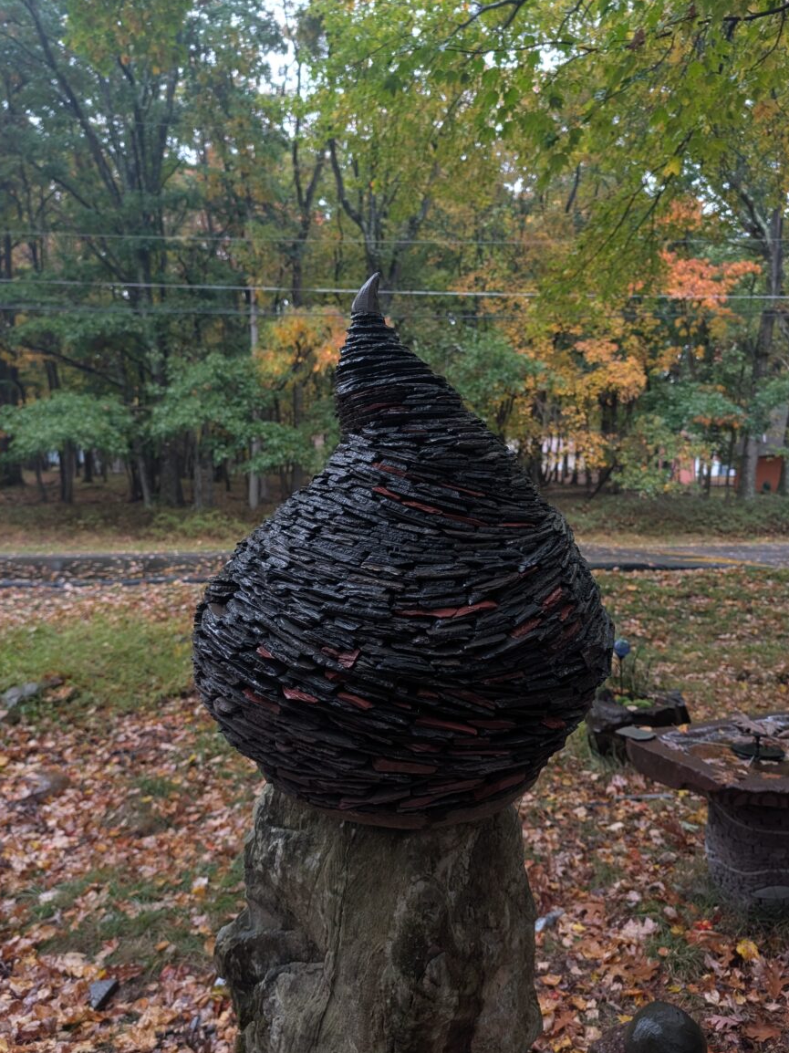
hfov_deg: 54.9
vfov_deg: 69.4
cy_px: 510
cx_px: 405
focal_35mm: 25
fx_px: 760
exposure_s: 1/105
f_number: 1.68
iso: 400
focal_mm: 6.9
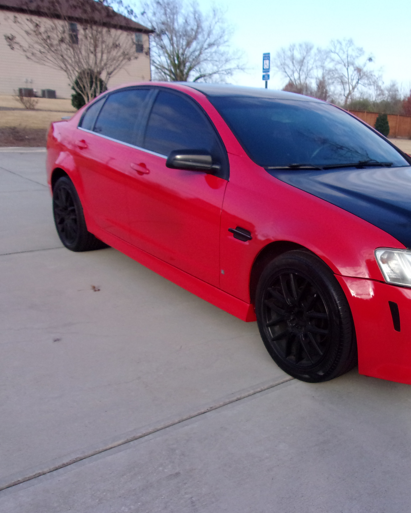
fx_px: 547
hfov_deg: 39.5
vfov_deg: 50.3
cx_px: 331
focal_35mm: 36
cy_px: 257
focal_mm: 4.9
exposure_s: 1/100
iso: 200
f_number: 10.4
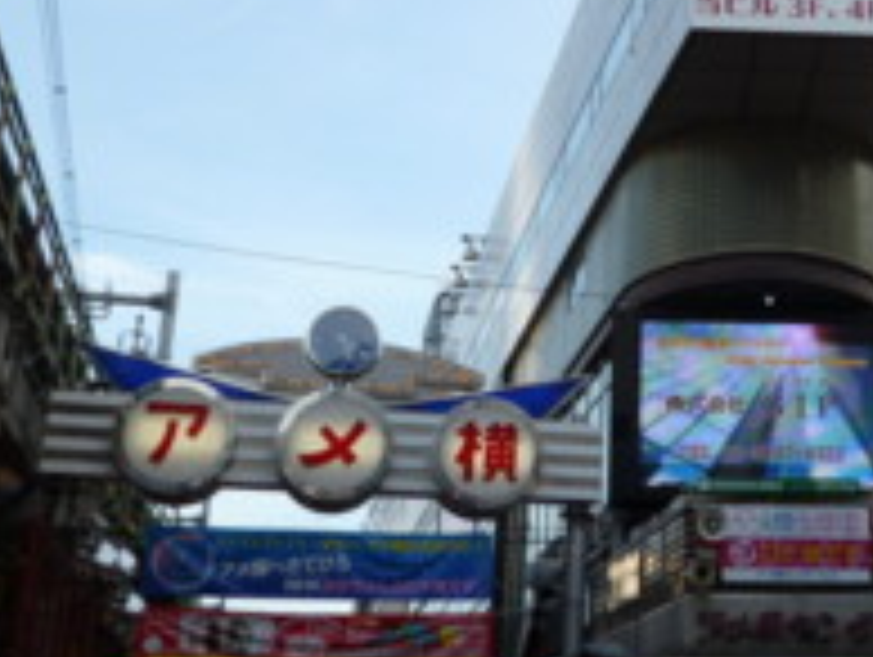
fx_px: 1465
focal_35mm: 58
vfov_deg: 25.2
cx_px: 760
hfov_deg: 31.8
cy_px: 220
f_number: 4
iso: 80
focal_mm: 4.5
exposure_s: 1/125
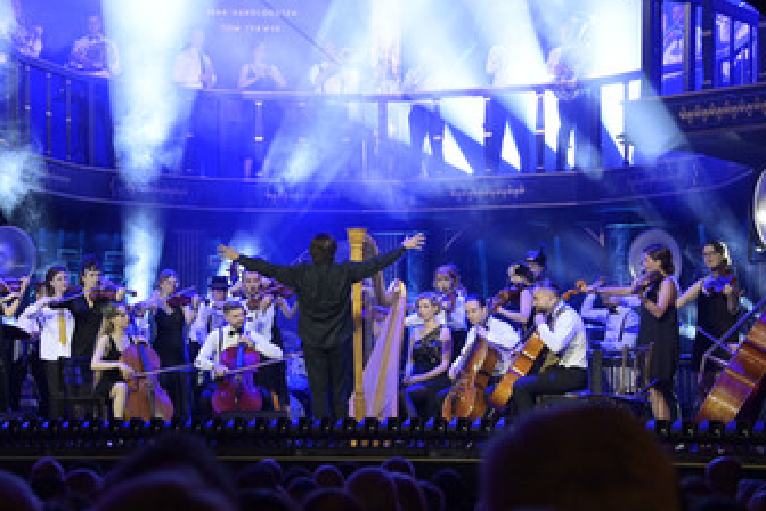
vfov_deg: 12.0
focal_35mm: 114
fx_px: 2425
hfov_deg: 17.9
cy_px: 242
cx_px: 256
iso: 8000
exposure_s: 1/320
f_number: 6.3
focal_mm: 85
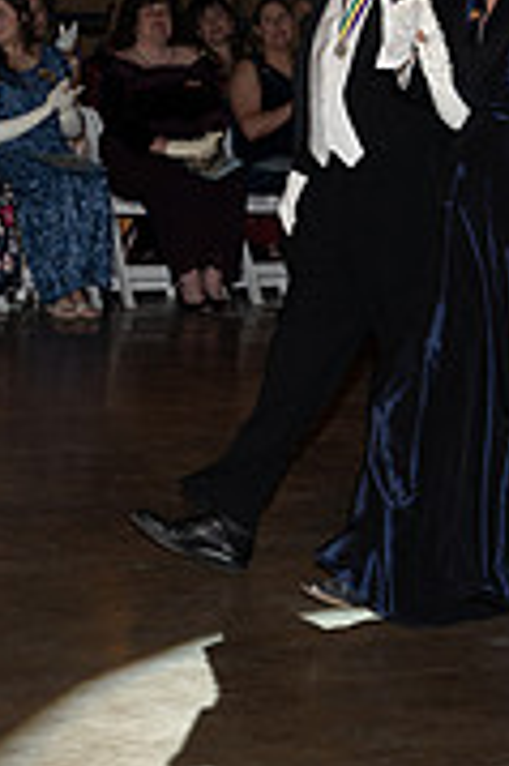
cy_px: 0
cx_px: 449
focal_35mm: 176
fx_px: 3740
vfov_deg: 11.6
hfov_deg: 7.8
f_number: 7.1
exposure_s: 1/160
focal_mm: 70
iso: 640
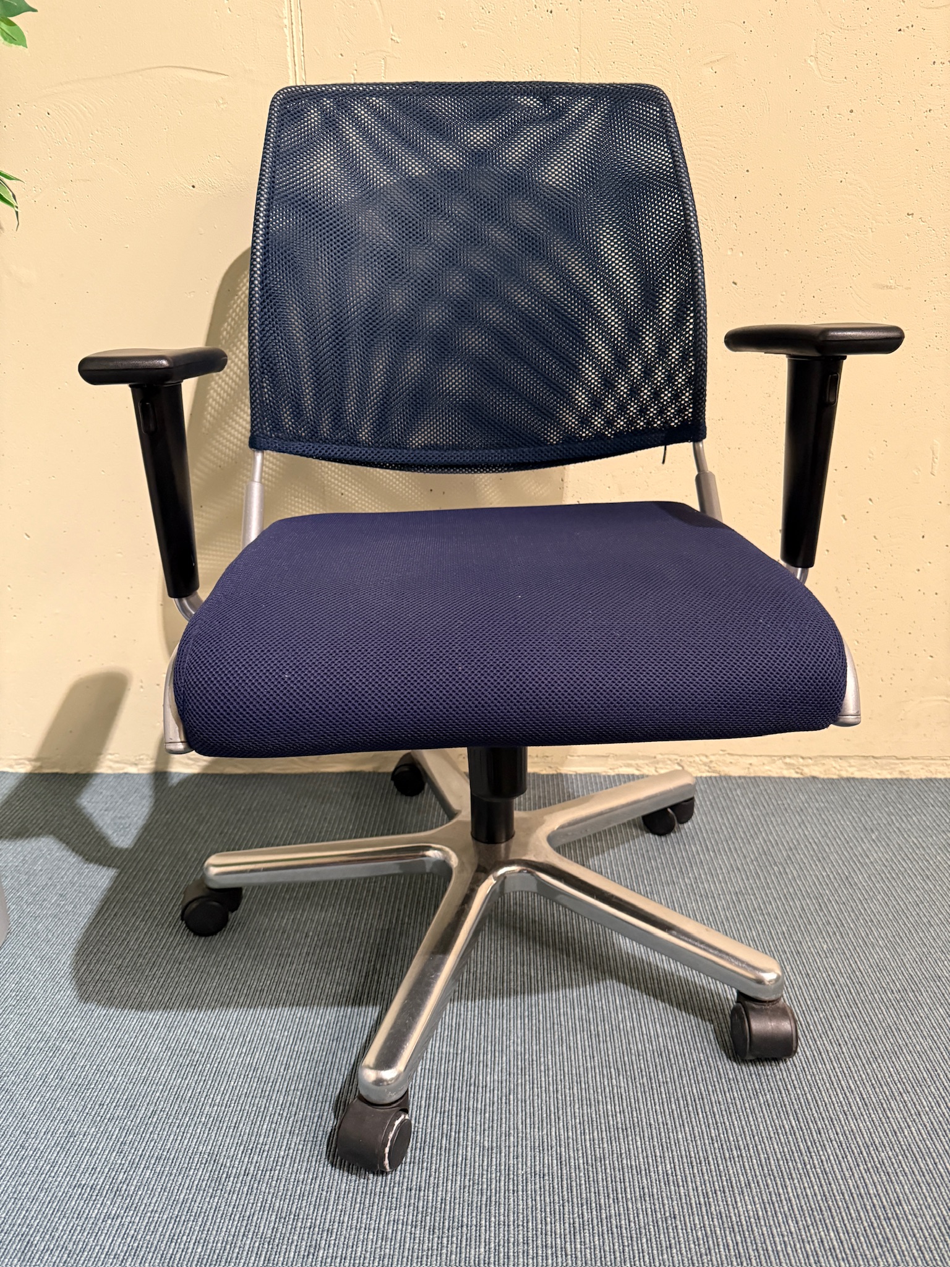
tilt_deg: -19.1
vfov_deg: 71.6
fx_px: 878
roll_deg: +1.0
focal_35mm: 24
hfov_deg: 56.8
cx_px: 475
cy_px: 634
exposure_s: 1/49
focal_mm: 6.76
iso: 640
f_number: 1.78
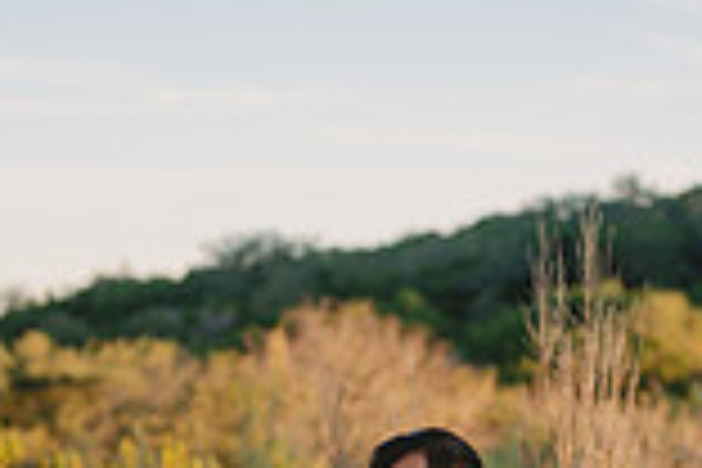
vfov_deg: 7.3
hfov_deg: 11.1
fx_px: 3627
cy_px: 662
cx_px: 346
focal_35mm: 186
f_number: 2
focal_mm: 50
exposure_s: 1/640
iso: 50
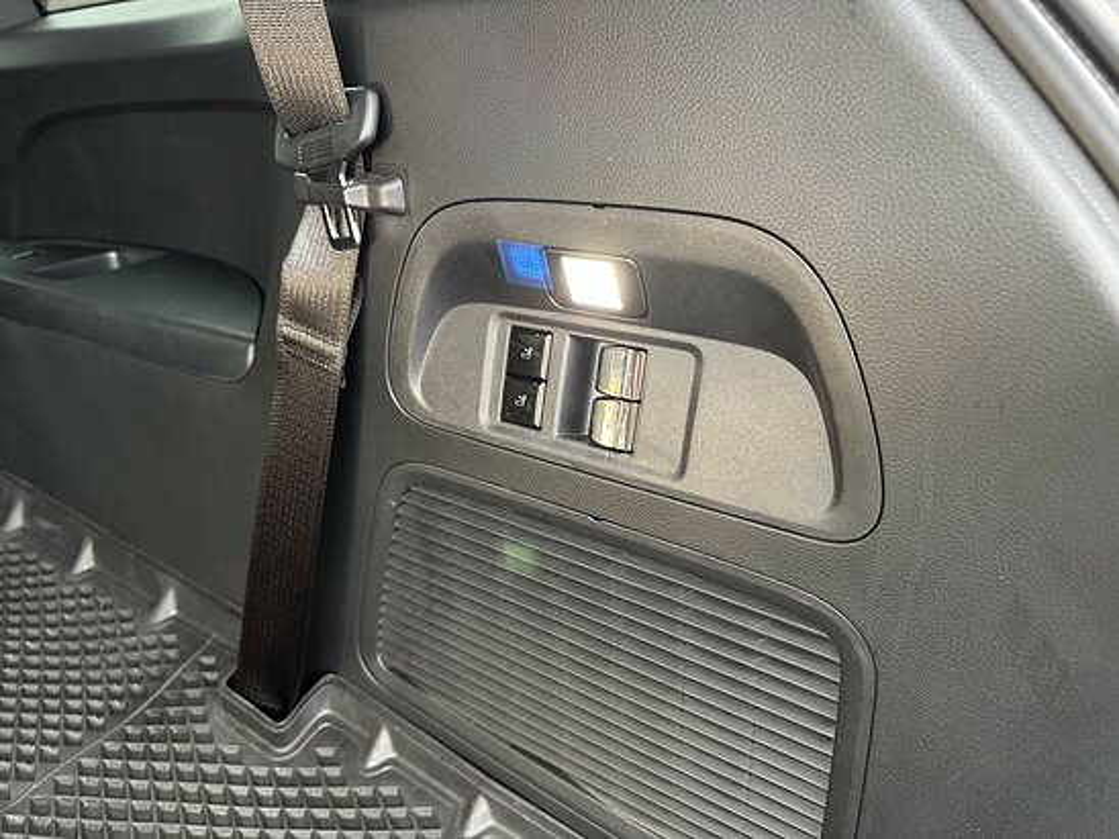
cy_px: 420
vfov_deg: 56.8
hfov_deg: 71.6
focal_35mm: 24
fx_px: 776
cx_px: 560
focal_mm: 6.76
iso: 800
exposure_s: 1/40
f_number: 1.78
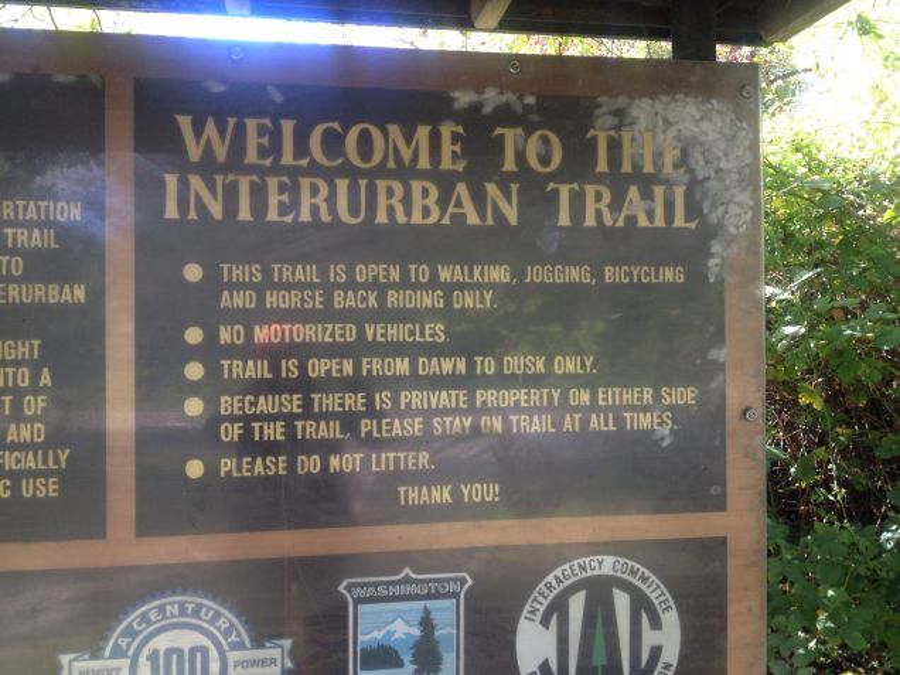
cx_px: 450
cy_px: 338
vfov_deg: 40.7
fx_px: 910
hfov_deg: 52.6
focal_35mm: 35
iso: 80
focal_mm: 4.28
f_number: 2.4
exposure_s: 1/120
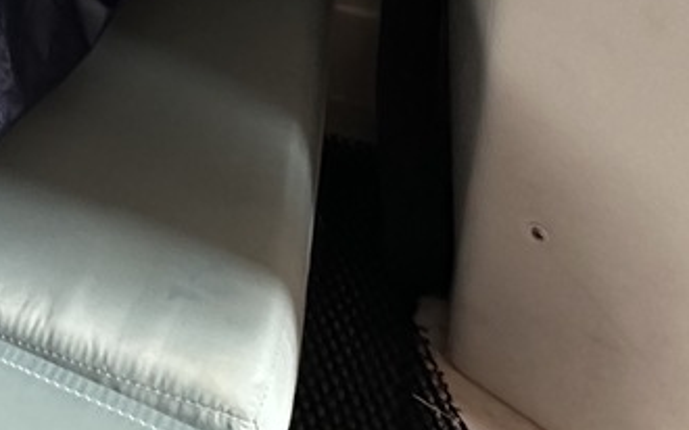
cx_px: -196
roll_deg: +1.7
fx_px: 1014
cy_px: -261
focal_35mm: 54
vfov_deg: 19.8
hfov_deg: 30.2
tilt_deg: -9.7
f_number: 2.2
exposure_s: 1/52
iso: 1250
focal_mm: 2.22
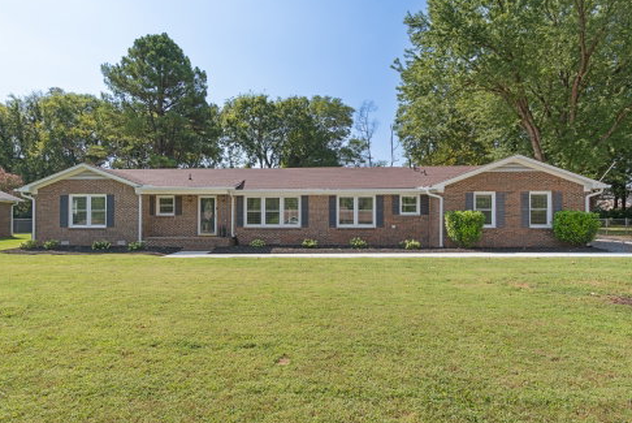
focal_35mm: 20
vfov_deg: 62.0
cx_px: 320
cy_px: 215
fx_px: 351
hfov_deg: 83.9
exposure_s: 1/400
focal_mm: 13
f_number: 8
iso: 200
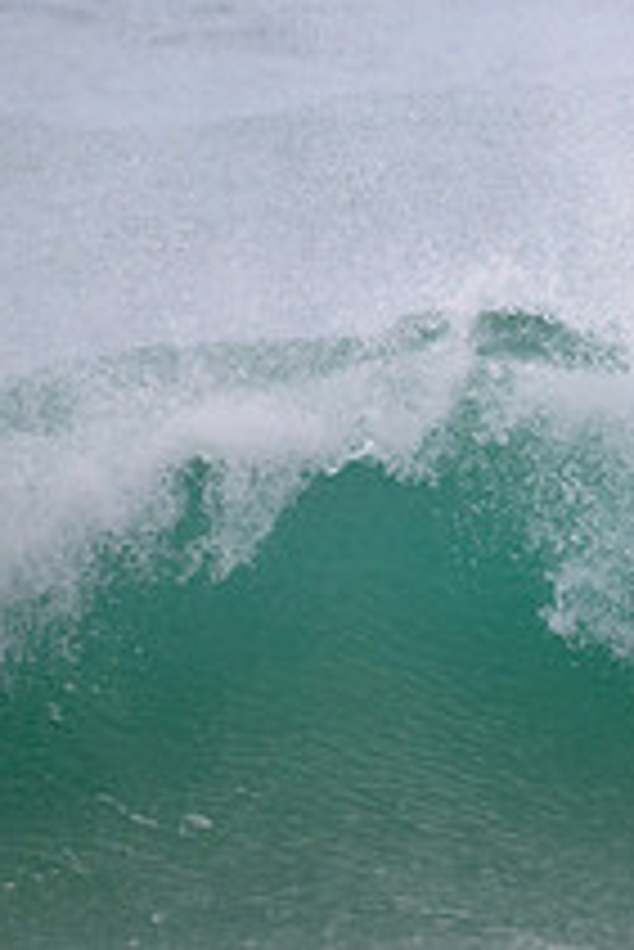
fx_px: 57964
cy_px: 349
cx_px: 1174
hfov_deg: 0.6
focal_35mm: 2198
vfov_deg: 0.9
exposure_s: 1/2000
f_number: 11
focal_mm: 800
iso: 1800
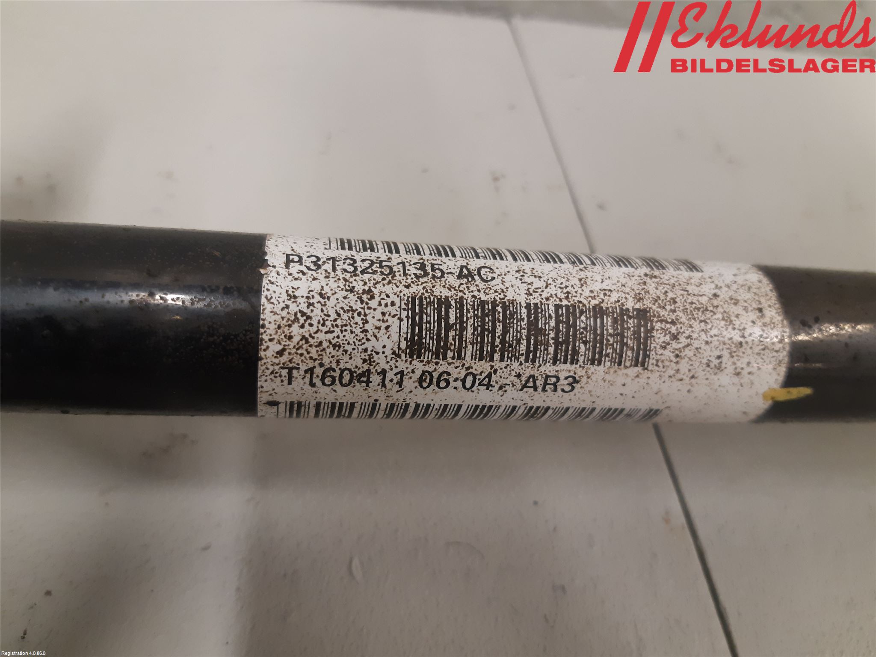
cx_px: 438
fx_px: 658
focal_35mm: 26
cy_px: 328
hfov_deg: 67.3
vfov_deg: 53.1
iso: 200
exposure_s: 1/50
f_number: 1.7
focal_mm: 3.93
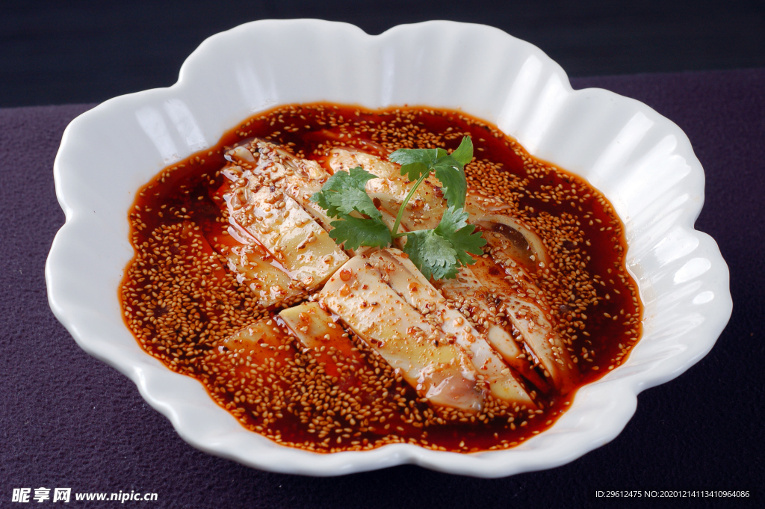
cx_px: 382
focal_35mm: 75
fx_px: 1592
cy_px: 254
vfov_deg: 18.2
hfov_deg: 27.0
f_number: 6.3
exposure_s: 1/640
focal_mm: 50
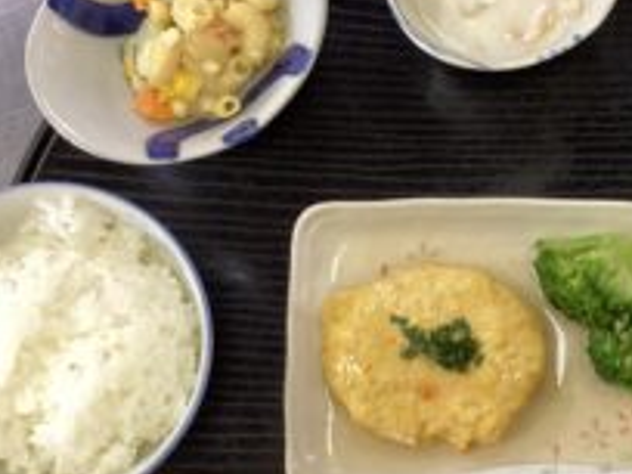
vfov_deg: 25.6
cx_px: 507
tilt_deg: -82.1
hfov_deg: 32.8
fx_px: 1041
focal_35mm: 57
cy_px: 296
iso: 250
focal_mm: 3.3
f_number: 2.4
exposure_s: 1/60
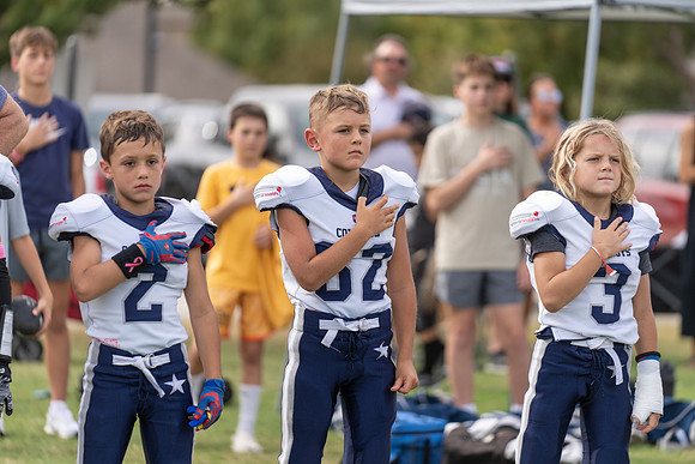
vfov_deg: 6.9
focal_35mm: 200
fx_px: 3862
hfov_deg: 10.3
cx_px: 348
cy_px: 232
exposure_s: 1/1250
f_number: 2.8
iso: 160
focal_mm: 200
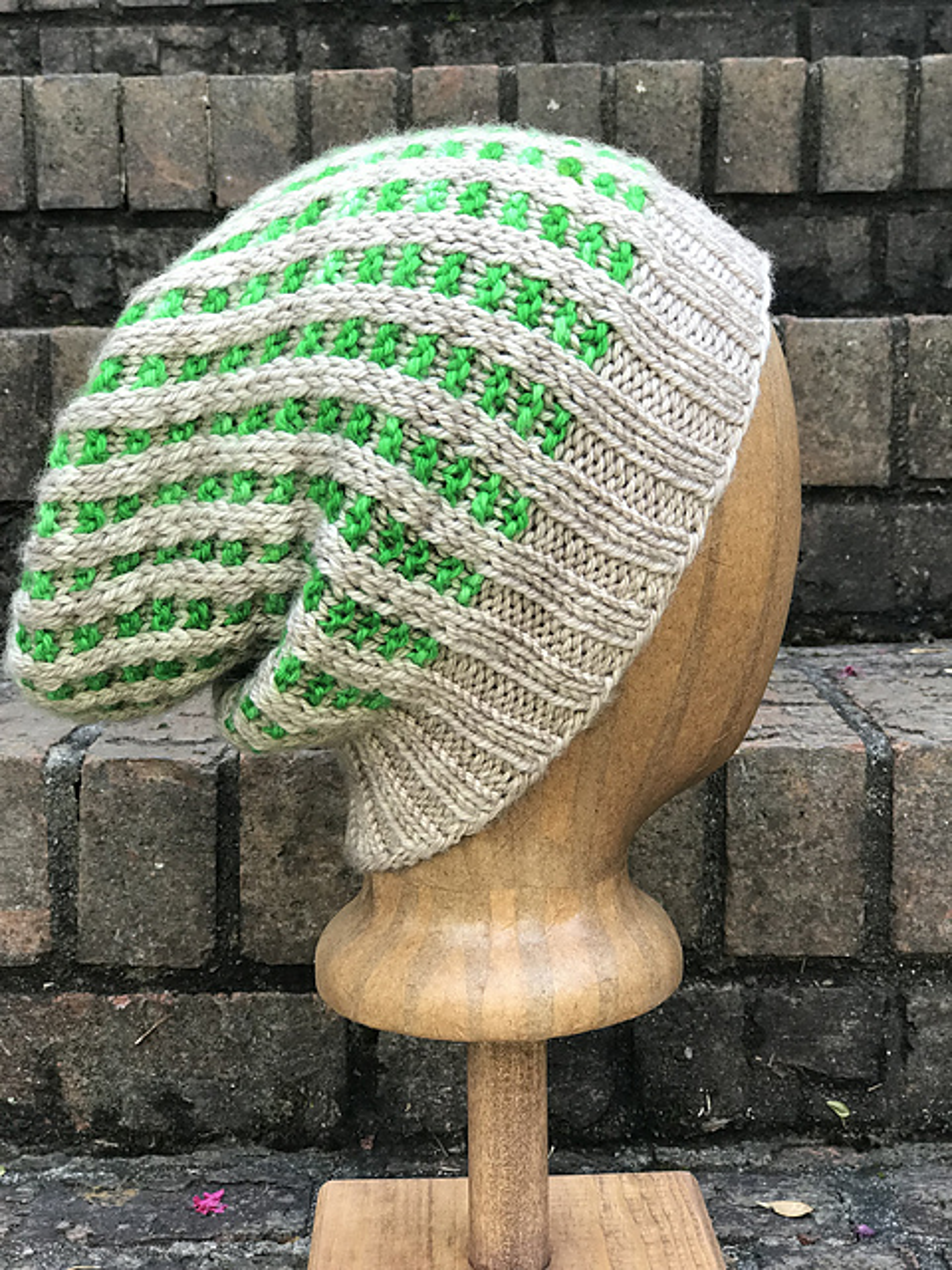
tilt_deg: -7.1
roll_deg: +2.7
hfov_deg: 25.7
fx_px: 2090
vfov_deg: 33.8
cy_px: 635
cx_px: 476
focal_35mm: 57
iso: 25
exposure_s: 1/60
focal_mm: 6.6
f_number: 2.8
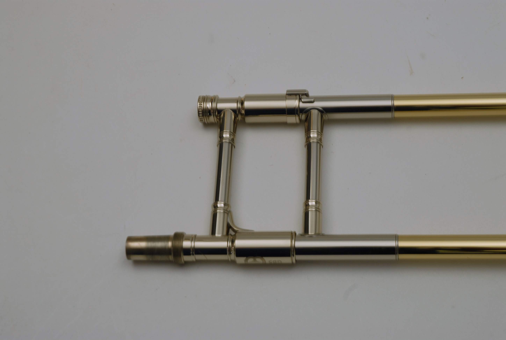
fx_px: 1056
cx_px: 253
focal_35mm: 75
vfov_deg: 18.3
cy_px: 170
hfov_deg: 26.9
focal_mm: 50
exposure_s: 1/2.5
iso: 100
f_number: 8
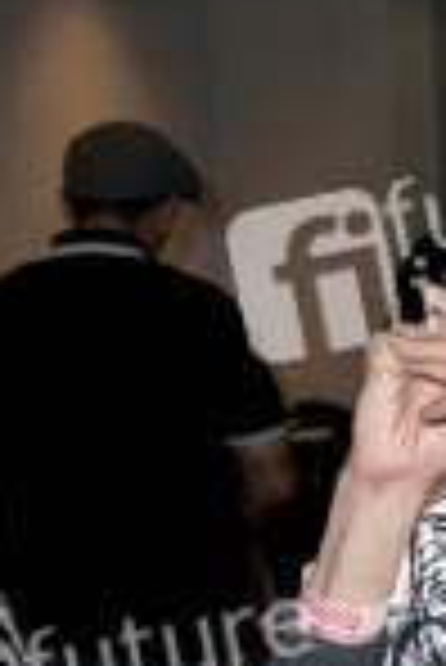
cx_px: 592
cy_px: 482
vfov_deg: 24.0
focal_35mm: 84
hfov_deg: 15.5
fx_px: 1557
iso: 400
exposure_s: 1/400
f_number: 4
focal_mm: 31
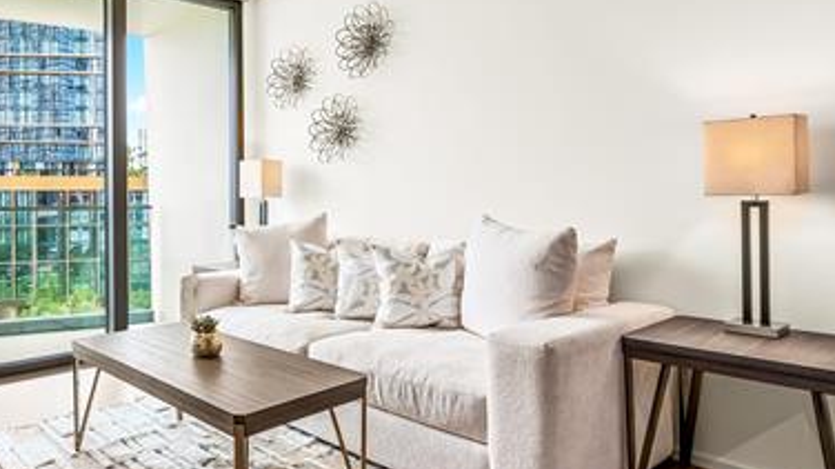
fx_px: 553
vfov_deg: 45.7
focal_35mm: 25
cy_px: 194
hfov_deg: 70.3
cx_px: 233
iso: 125
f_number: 7.1
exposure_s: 1/10
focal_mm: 14
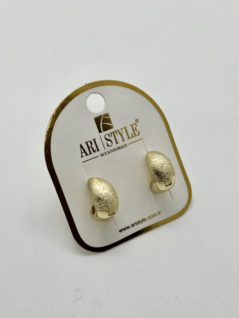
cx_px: 120
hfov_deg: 30.3
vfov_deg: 39.7
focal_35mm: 48
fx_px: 442
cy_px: 159
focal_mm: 6.86
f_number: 1.78
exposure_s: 1/232
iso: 50
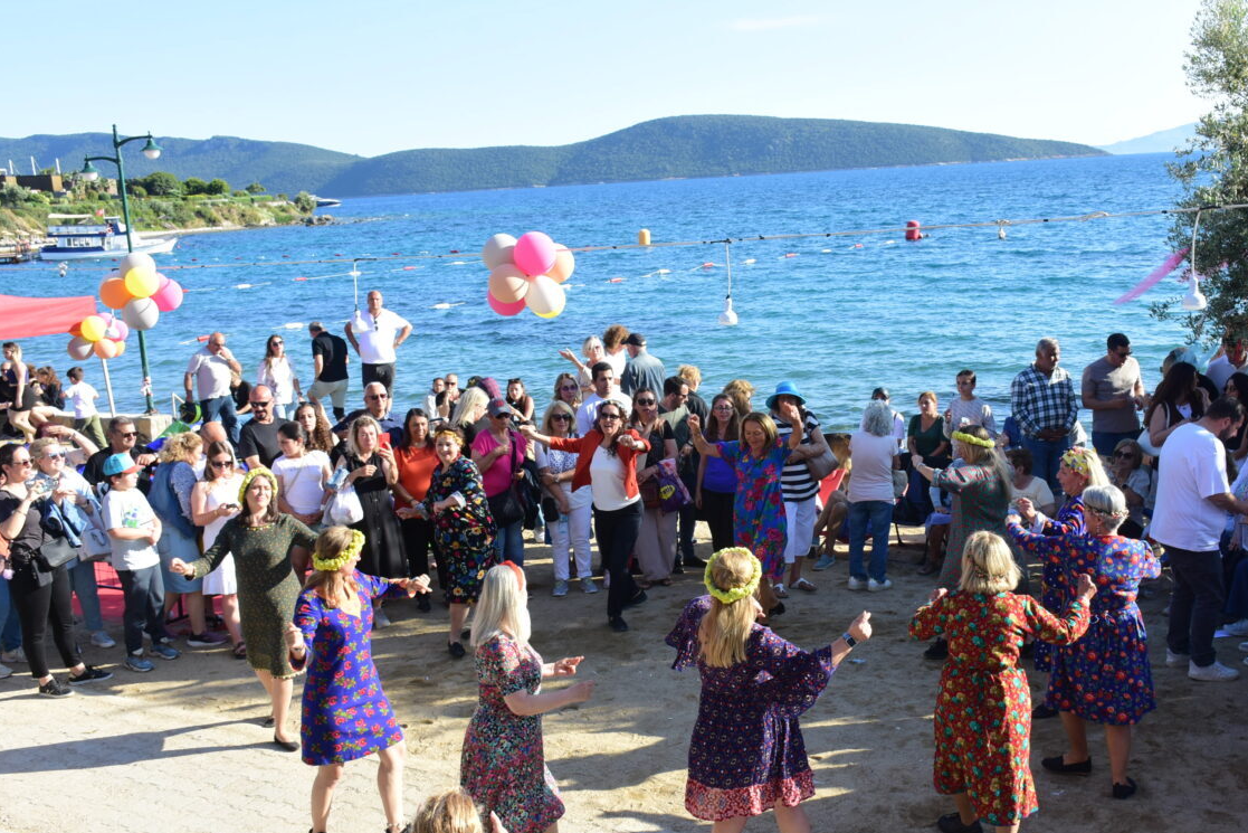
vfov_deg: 33.8
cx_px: 693
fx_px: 1372
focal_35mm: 40
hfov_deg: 48.8
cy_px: 416
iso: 400
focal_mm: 23
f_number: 10
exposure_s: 1/400
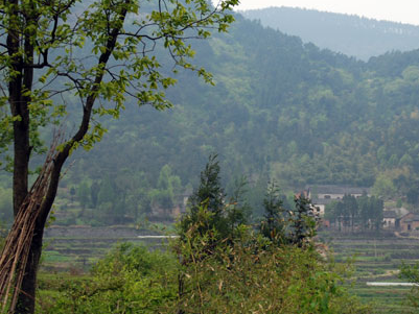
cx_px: 257
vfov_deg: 12.3
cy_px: 174
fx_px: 1465
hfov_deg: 16.3
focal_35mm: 121
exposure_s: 1/500
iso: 100
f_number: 5
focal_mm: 48
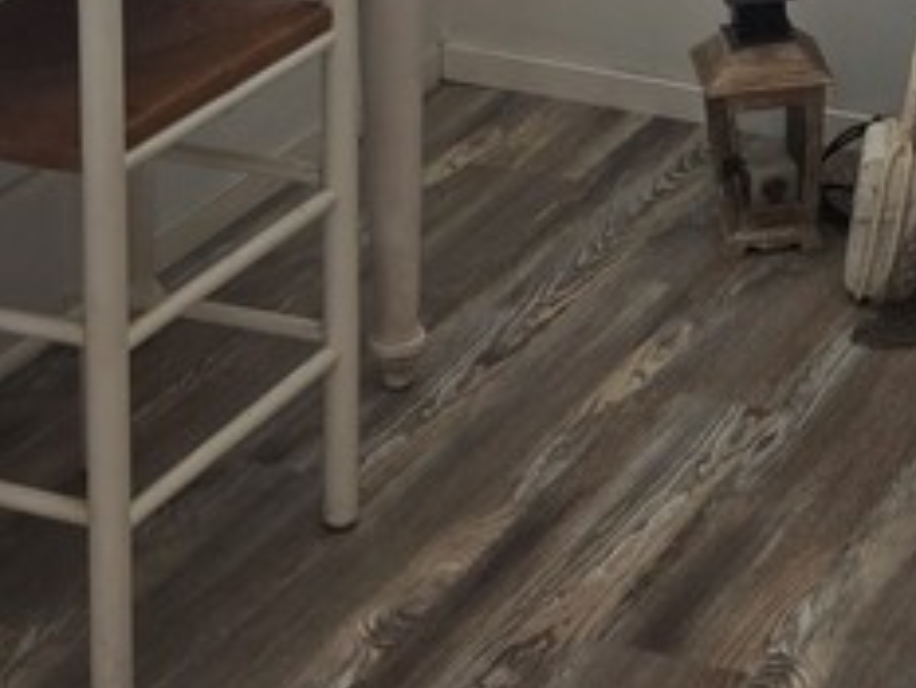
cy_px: -617
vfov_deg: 13.0
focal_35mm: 101
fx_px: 2674
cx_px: 814
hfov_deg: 19.1
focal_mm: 5.4
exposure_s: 1/223
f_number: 1.8
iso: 25
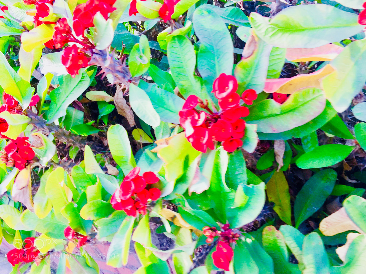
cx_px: 183
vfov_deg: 48.2
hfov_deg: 61.7
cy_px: 137
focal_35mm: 29
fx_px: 307
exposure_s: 1/100
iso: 32
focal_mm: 4.15
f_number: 2.2
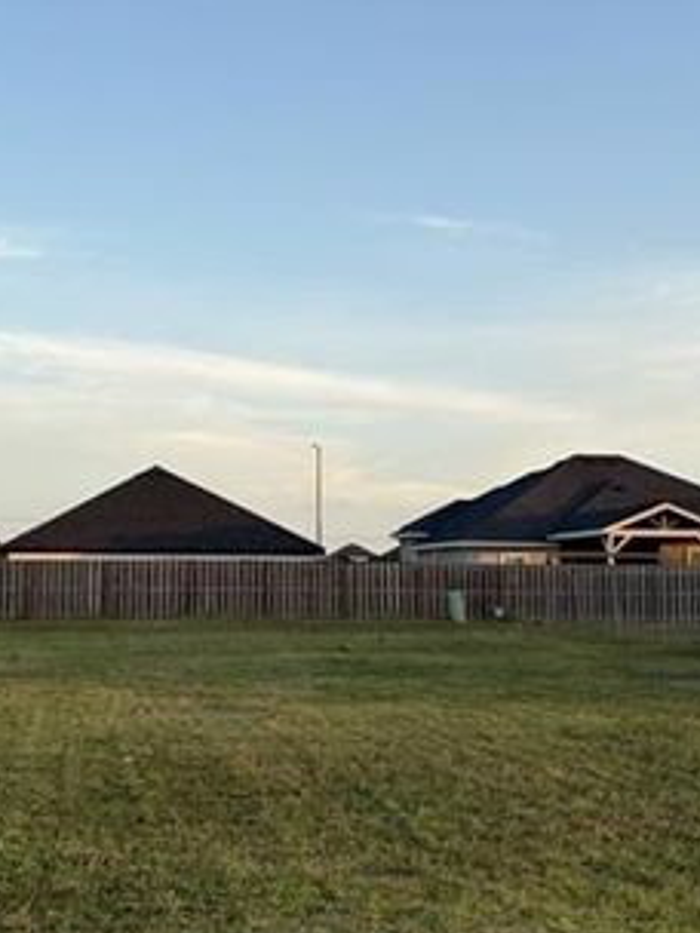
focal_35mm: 57
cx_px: 258
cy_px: 465
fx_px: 1537
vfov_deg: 33.8
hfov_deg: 25.6
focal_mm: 5.96
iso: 50
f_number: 1.6
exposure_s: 1/660
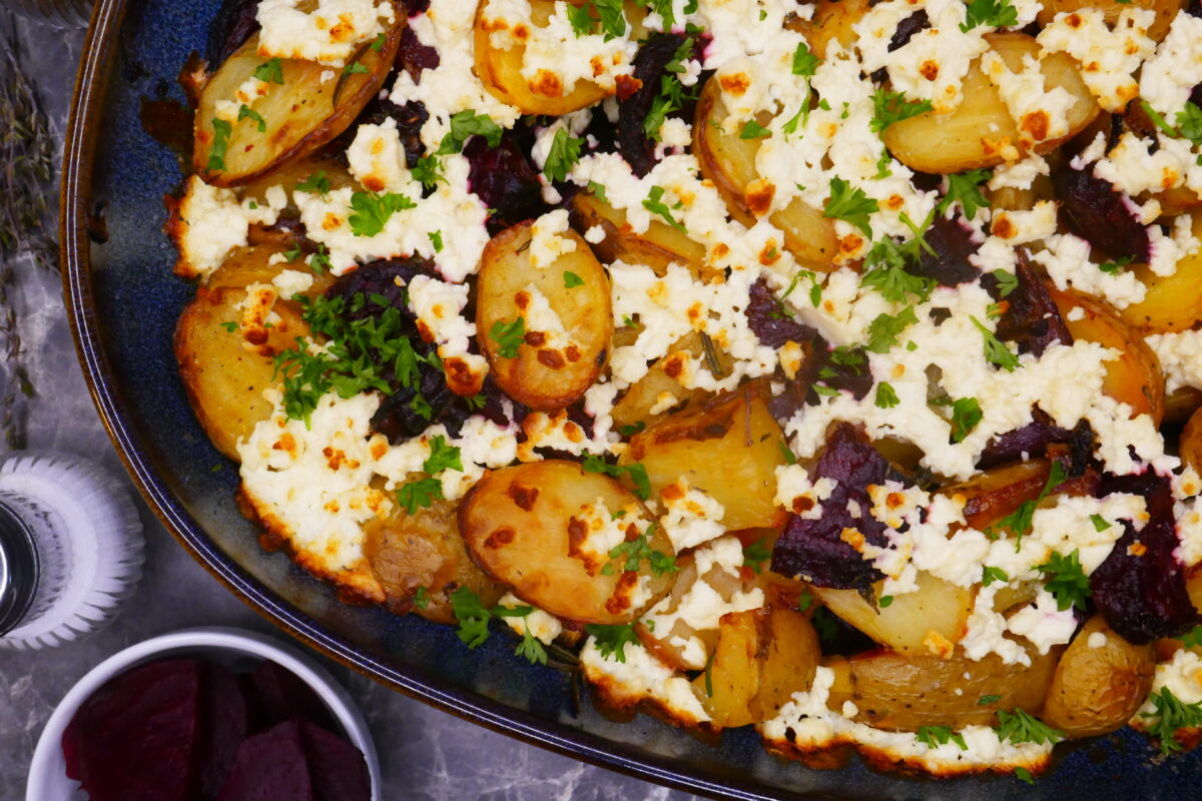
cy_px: 400
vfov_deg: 33.4
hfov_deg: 48.5
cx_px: 601
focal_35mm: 40
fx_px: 1335
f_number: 8
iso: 1600
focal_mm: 14.5
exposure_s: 1/60
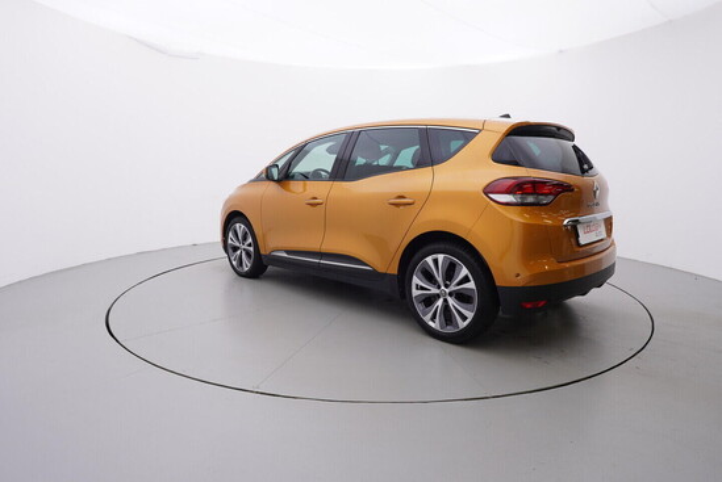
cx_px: 361
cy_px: 241
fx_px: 452
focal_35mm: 22
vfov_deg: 56.2
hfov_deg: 77.3
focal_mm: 15
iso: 200
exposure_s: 1/80
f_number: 5
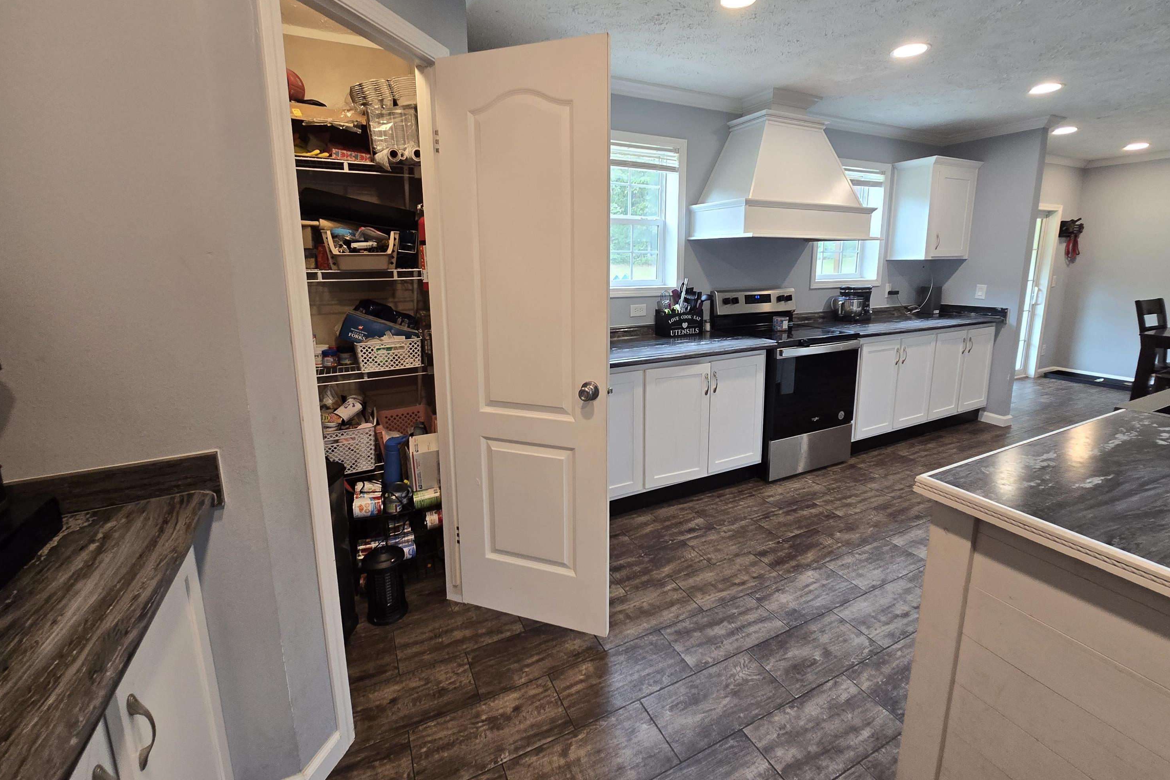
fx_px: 455
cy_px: 351
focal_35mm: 14
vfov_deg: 81.0
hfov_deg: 104.2
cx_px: 597
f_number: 2.2
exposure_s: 1/60
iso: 200
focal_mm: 2.2
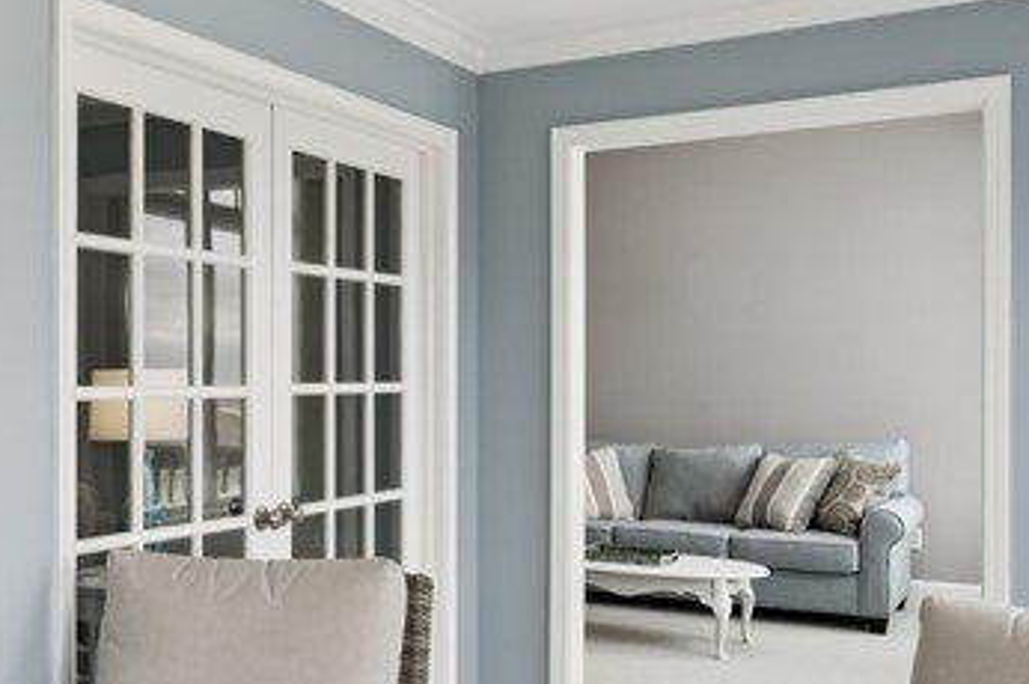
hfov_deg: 42.6
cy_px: 352
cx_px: 214
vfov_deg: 30.5
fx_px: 1256
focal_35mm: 44
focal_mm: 14
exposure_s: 1/100
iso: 250
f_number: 6.3
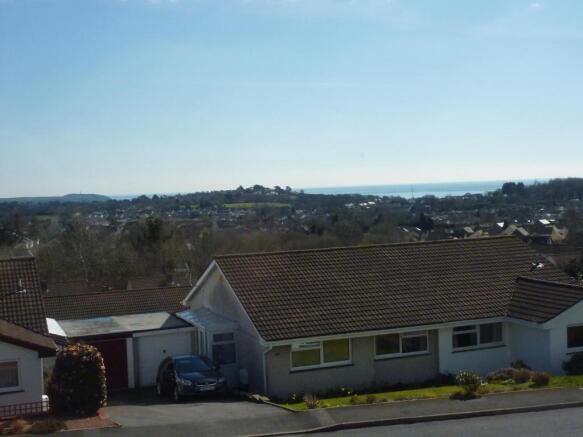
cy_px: 218
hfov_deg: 39.7
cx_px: 292
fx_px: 808
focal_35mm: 48
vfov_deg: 30.3
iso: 400
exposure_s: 1/1600
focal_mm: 7.9
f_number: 6.3
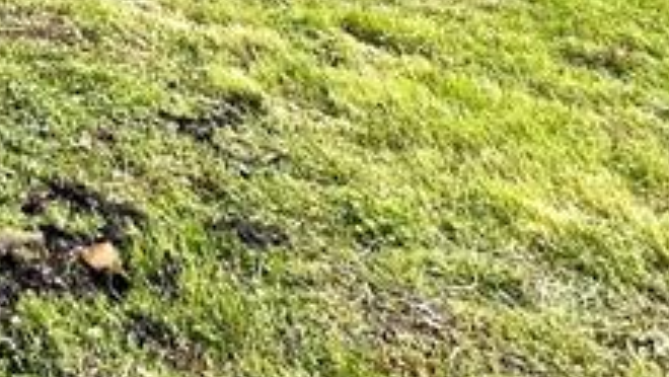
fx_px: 1260
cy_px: -505
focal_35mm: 71
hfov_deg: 22.9
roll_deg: -0.9
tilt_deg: +2.0
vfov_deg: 13.2
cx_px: -389
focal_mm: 2.22
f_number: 2.2
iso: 40
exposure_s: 1/1642
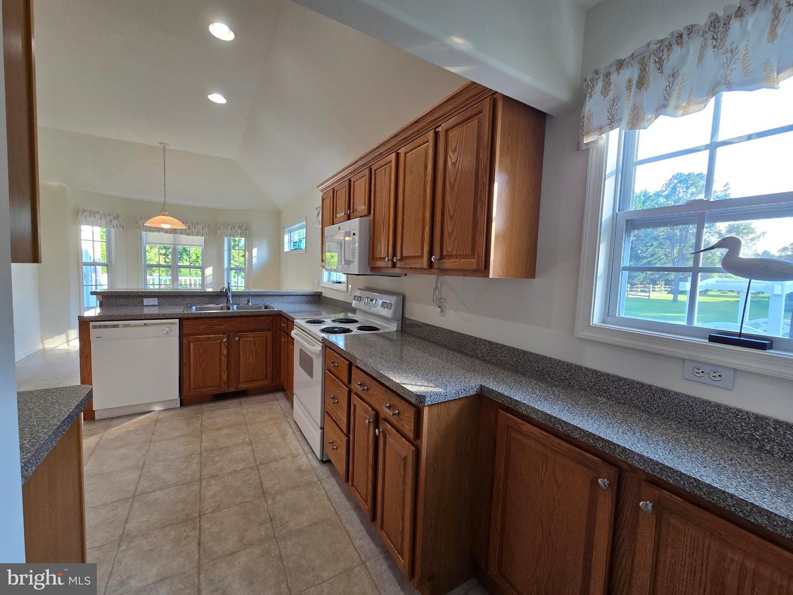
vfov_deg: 89.9
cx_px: 396
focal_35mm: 13
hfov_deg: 106.2
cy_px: 298
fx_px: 298
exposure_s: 1/60
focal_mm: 2.2
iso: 64
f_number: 2.2
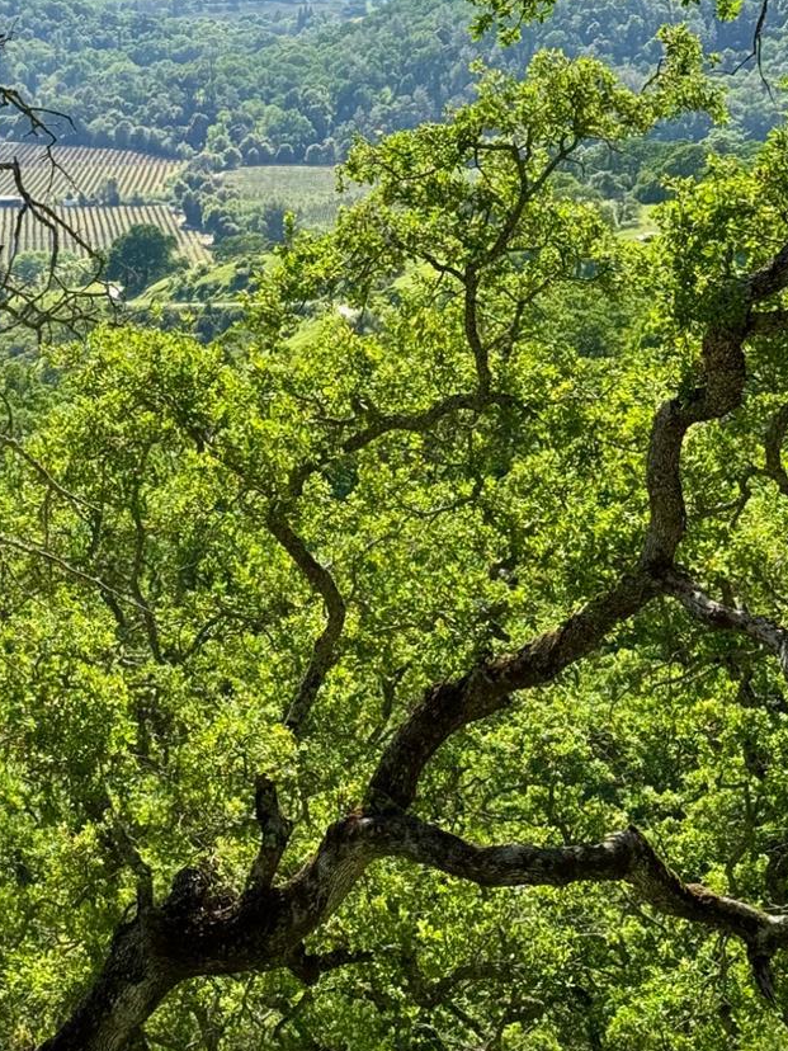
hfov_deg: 16.8
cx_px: 89
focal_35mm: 87
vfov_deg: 22.5
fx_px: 2641
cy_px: 508
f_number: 1.78
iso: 64
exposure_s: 1/1770
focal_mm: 6.76
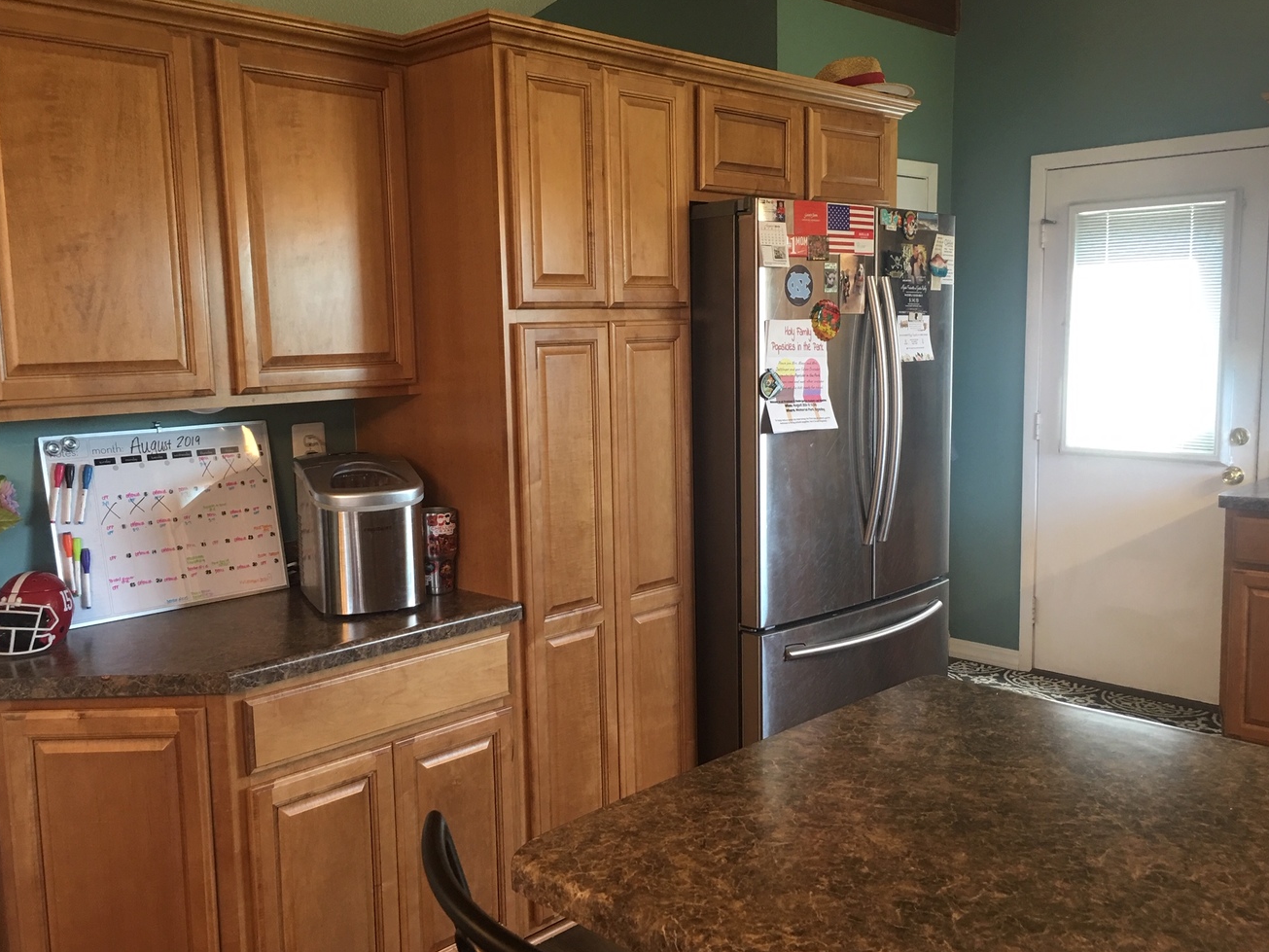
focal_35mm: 32
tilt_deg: -7.2
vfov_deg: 44.2
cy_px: 482
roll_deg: +0.8
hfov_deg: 56.8
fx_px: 1173
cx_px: 645
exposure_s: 1/15
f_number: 2.2
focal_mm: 4.15
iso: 40
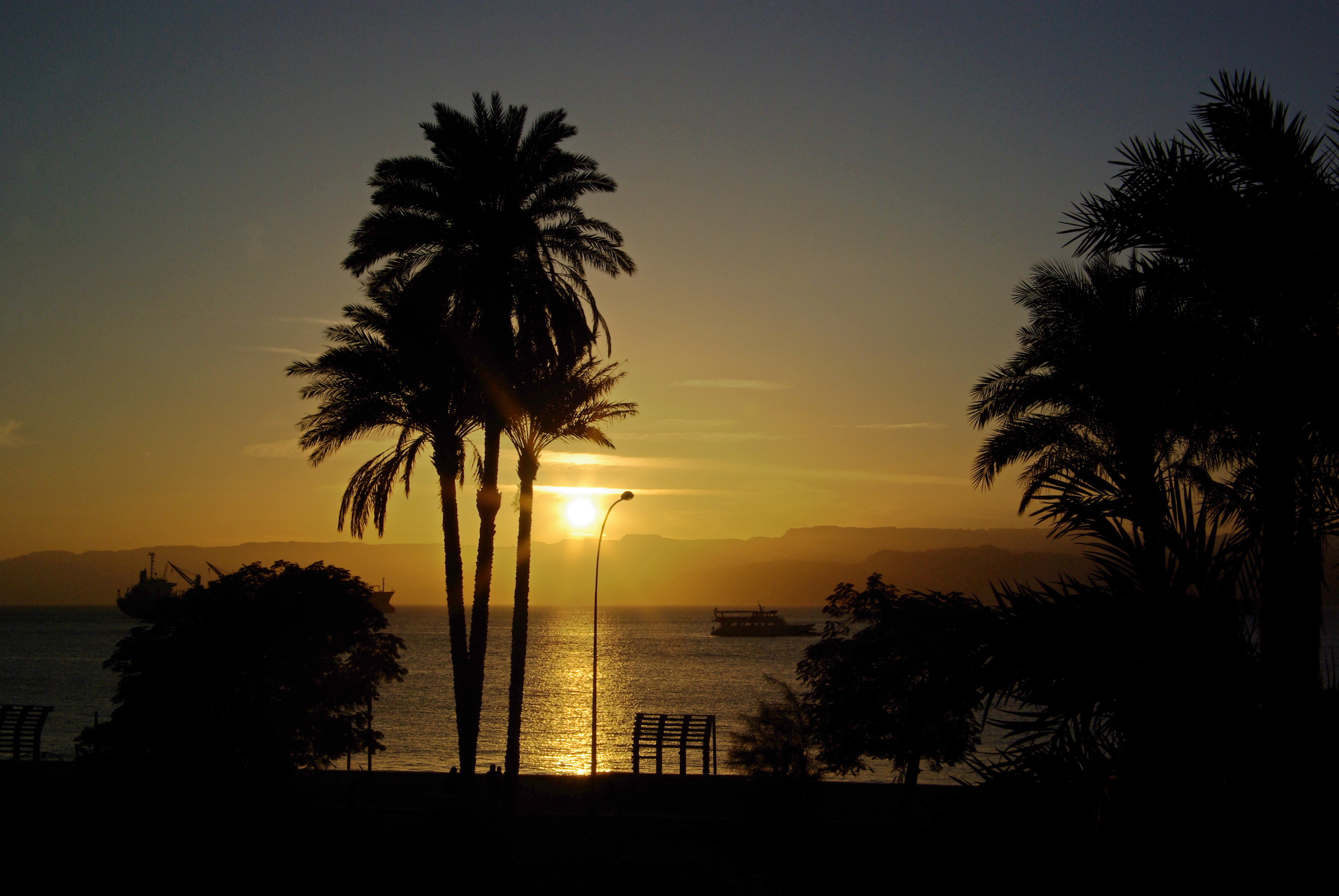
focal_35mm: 51
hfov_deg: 38.8
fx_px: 1899
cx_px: 670
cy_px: 448
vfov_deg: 26.6
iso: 100
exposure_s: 1/350
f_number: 22
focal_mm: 34
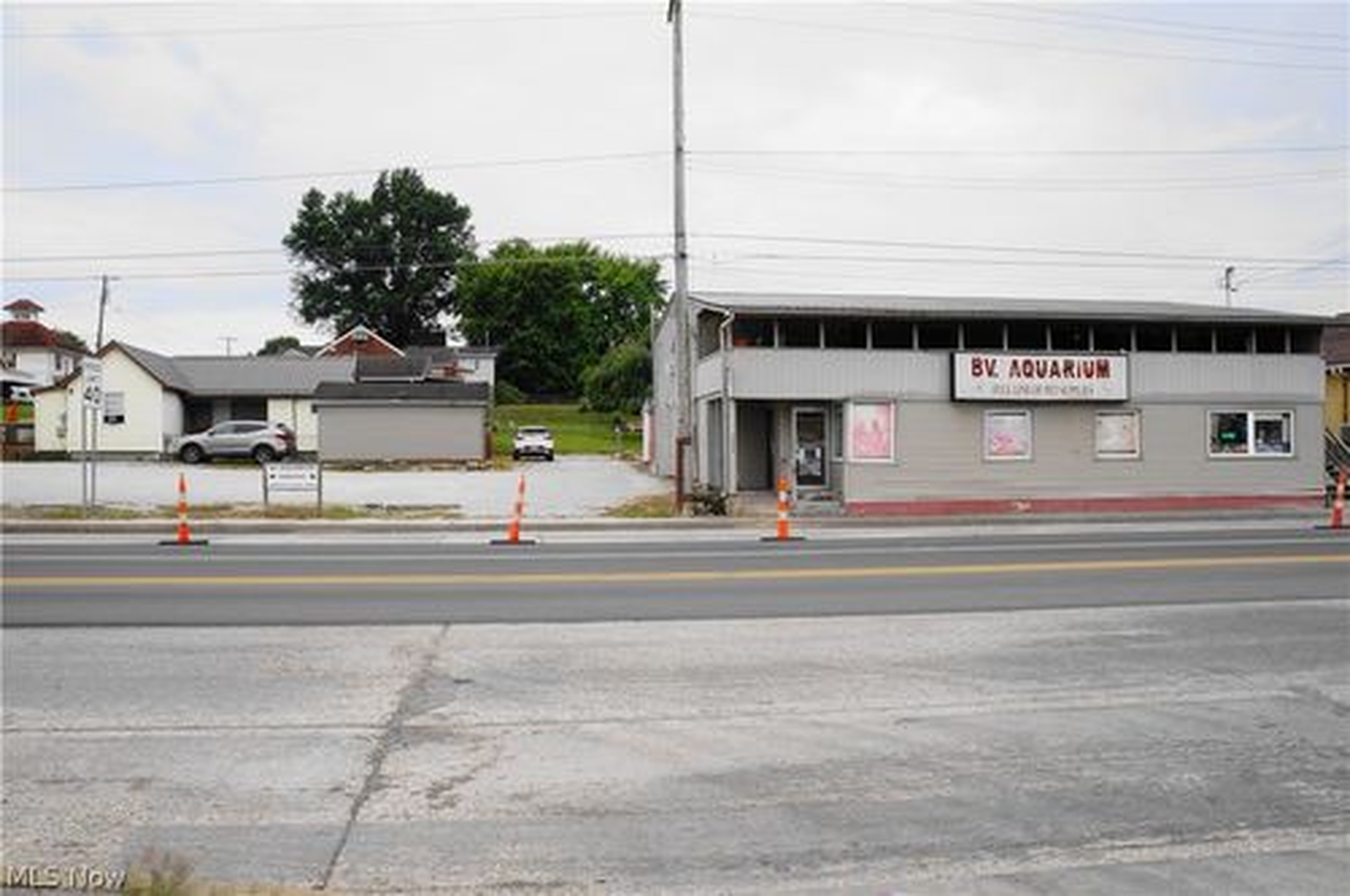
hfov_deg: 64.6
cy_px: 448
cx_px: 675
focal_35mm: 28
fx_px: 1067
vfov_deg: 45.6
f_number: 10
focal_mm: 19
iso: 100
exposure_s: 1/80
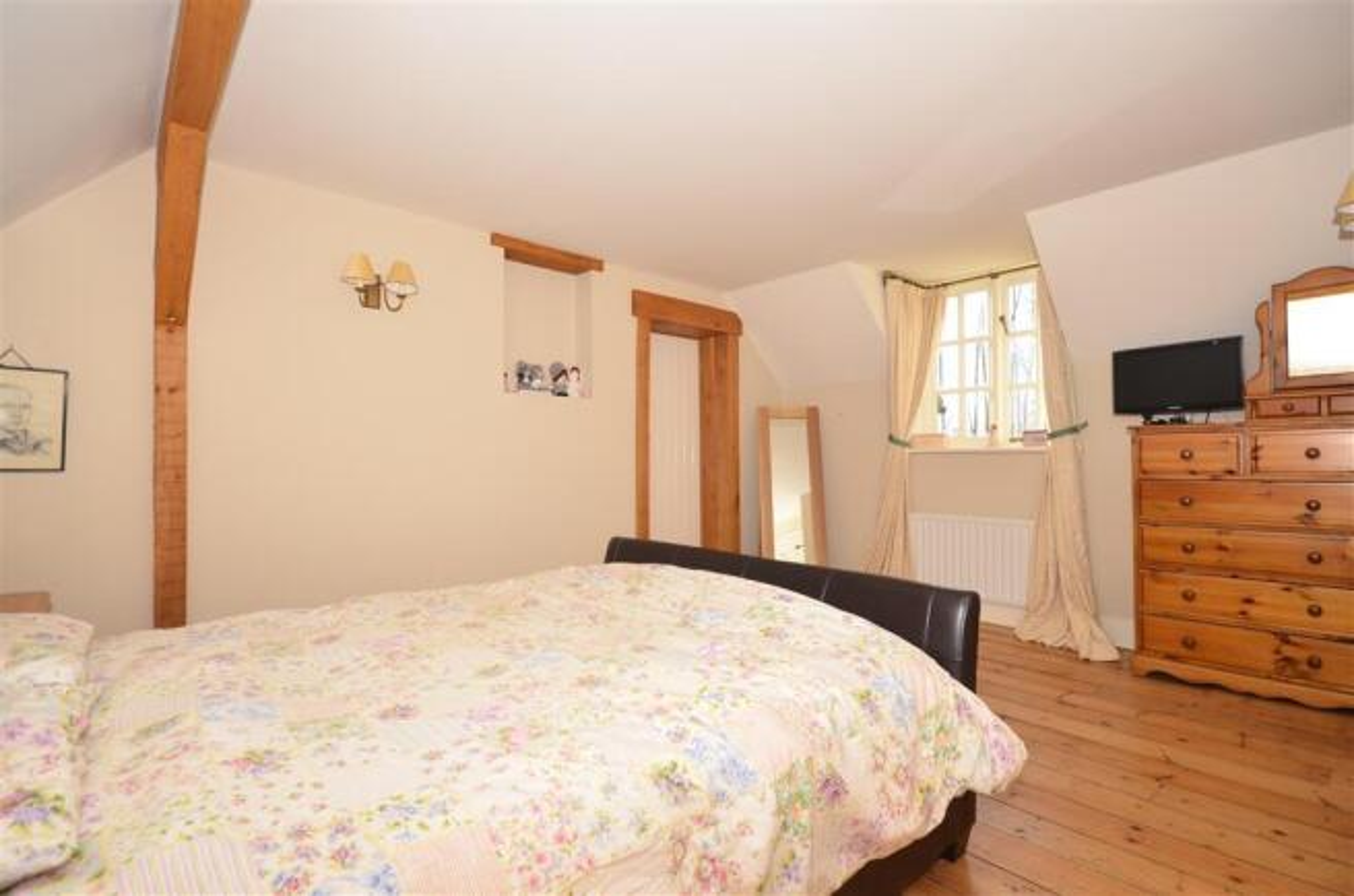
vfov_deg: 67.1
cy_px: 448
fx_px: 675
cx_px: 677
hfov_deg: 90.1
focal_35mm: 18
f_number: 9
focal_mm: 12
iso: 640
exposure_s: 1/160
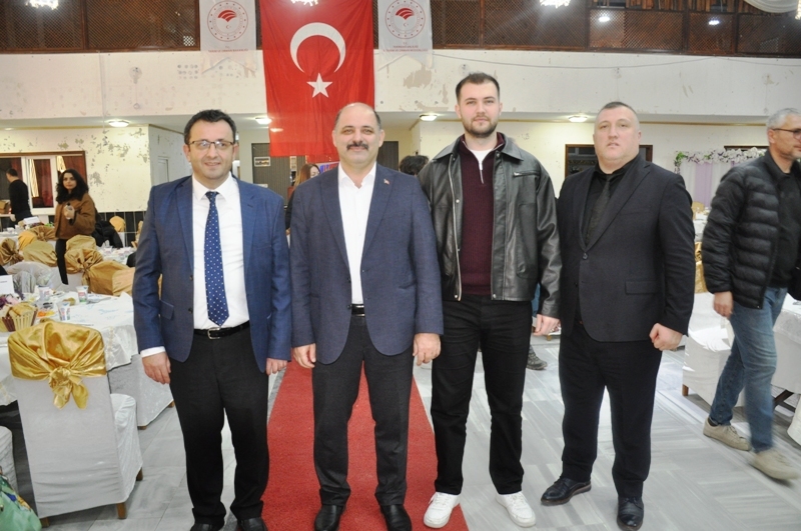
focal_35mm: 27
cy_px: 266
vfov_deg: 47.8
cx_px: 400
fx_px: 600
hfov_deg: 67.5
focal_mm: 18
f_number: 3.5
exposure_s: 1/60
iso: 800
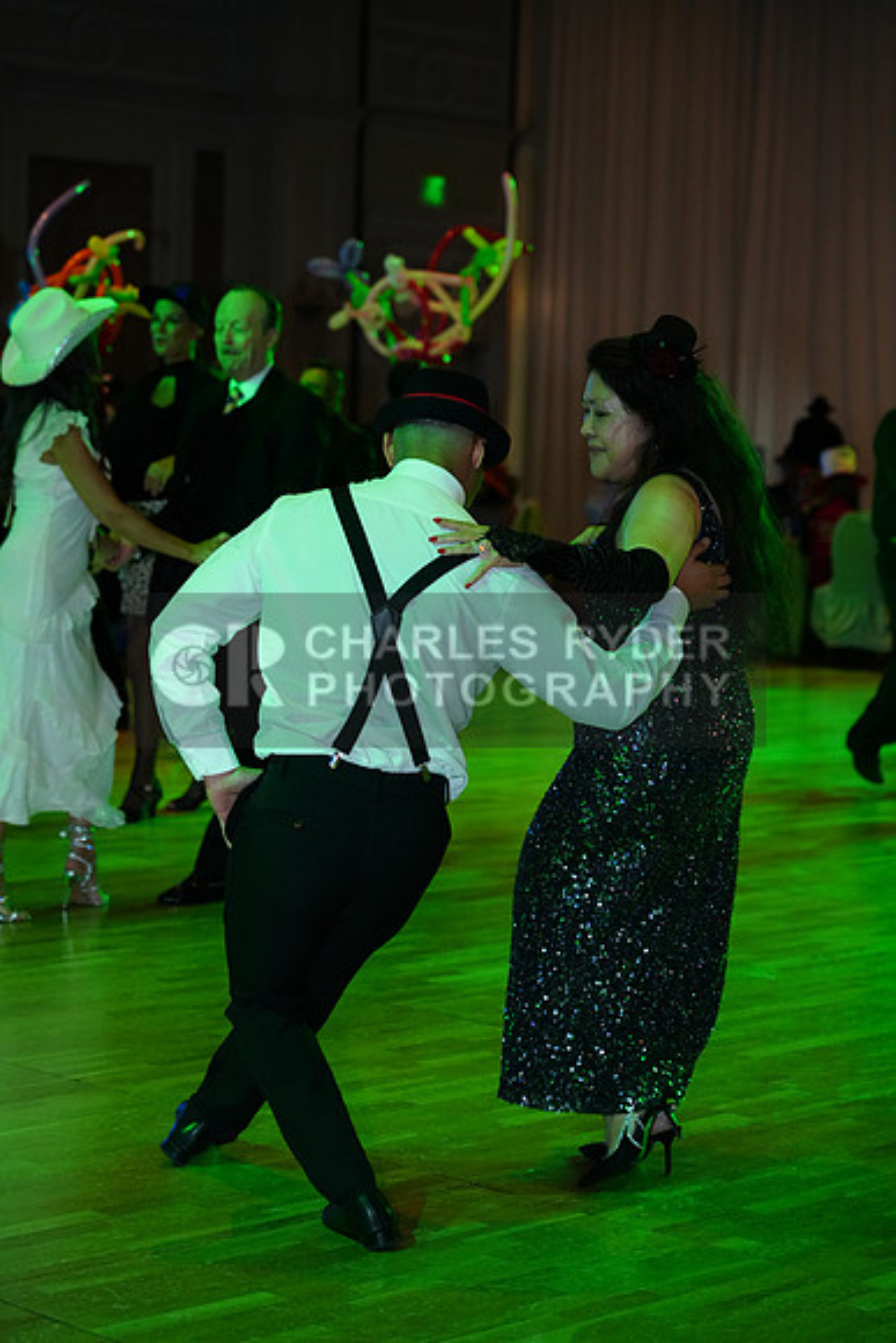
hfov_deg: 16.7
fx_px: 3059
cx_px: 448
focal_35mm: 82
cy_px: 672
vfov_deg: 24.8
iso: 2500
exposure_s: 1/250
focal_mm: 82
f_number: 4
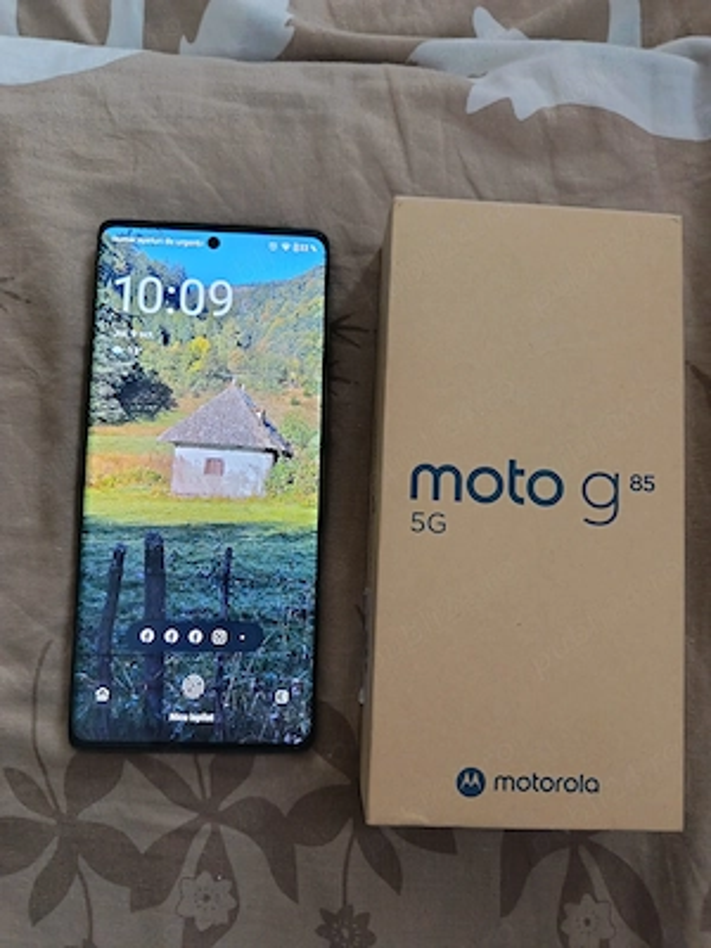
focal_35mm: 24
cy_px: 474
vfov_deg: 71.6
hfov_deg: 56.8
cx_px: 356
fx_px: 657
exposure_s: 1/50
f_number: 1.75
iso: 4047
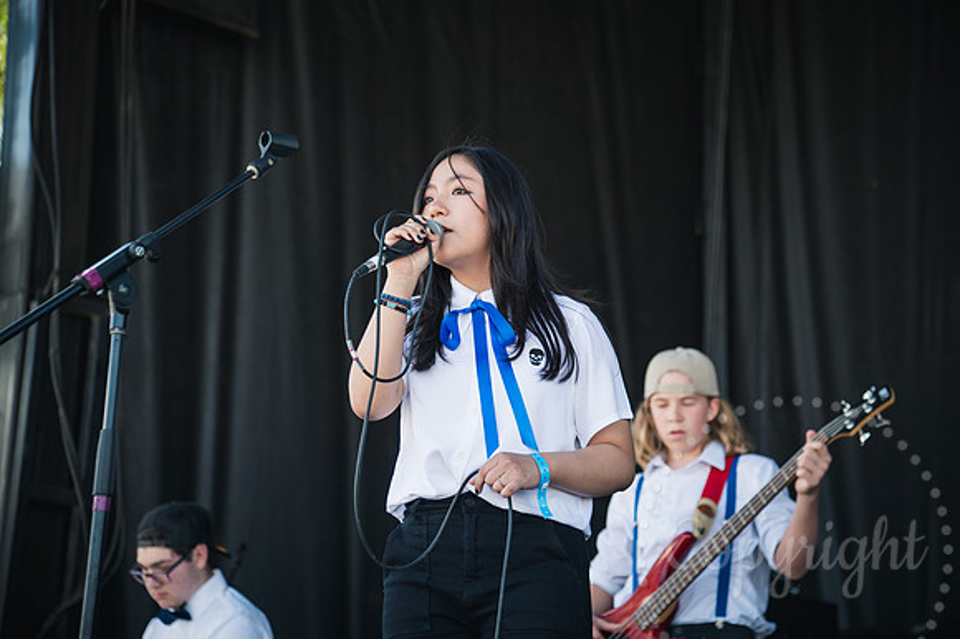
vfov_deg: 15.9
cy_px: 320
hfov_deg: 23.7
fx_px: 2292
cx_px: 480
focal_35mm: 86
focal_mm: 86
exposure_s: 1/400
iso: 250
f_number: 4
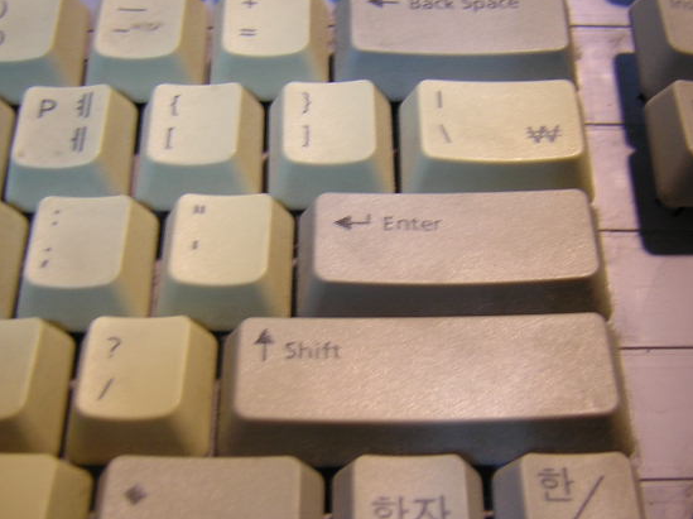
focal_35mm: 42
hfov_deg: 44.8
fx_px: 840
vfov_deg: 34.3
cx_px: 342
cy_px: 268
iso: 100
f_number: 2.6
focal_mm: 4.7
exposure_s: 1/7.2
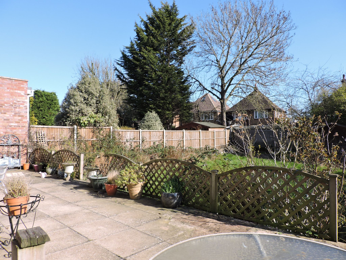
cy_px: 130
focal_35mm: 24
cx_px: 173
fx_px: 240
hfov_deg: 71.6
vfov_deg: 56.8
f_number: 3
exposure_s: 1/640
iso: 100
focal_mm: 4.3
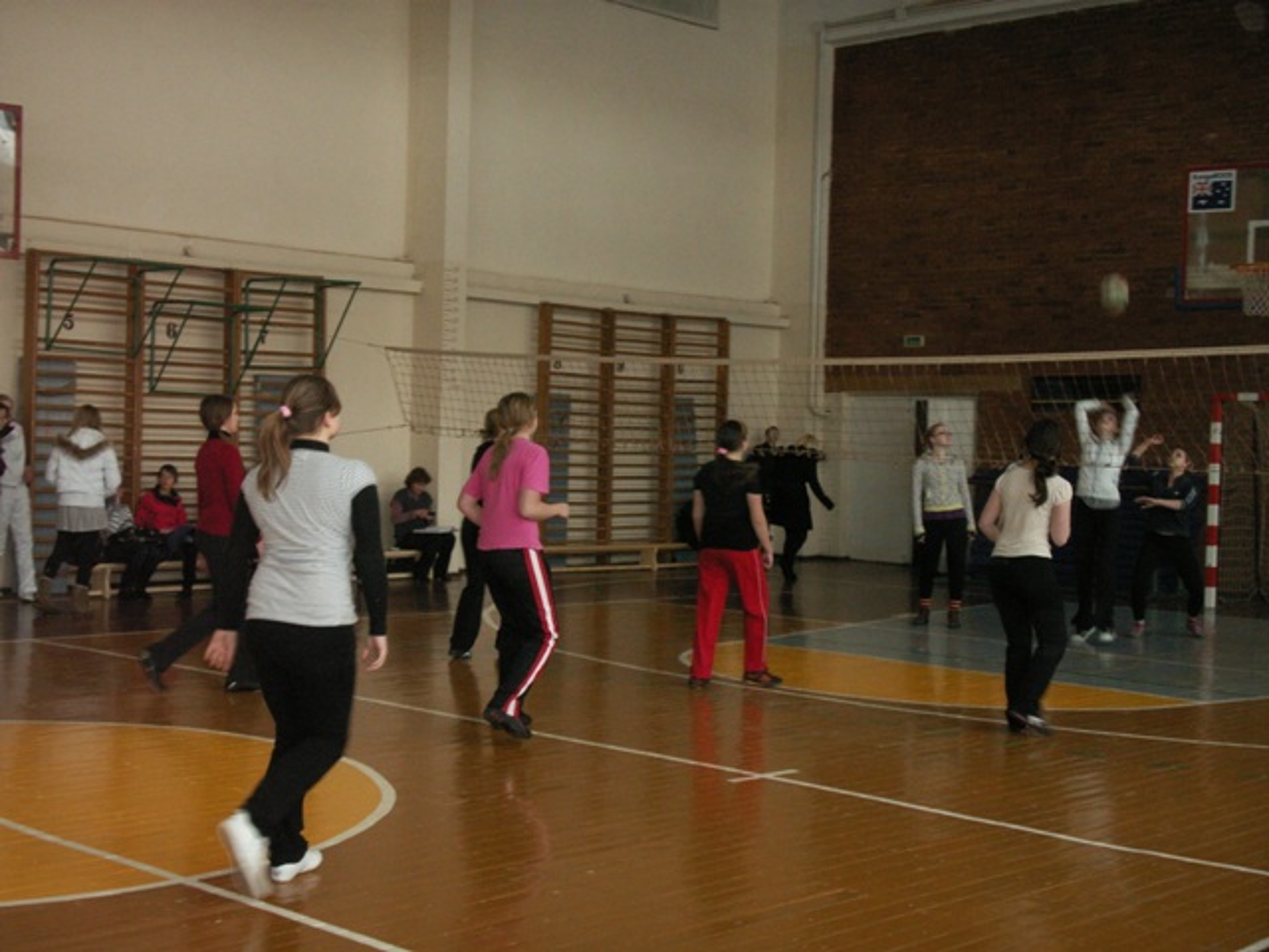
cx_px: 634
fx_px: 1686
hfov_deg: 41.2
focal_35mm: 46
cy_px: 476
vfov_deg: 31.5
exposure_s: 1/40
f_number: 3.5
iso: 160
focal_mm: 9.7
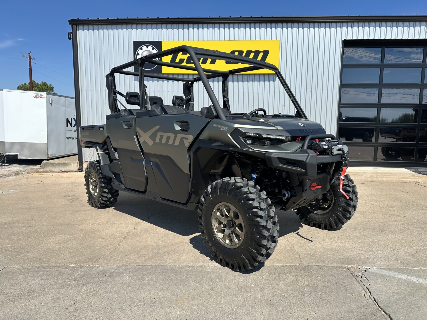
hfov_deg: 71.6
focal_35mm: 24
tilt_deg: -6.1
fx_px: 296
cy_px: 160
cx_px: 214
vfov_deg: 56.8
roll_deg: -0.7
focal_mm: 6.86
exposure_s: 1/3472
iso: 80
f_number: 1.78
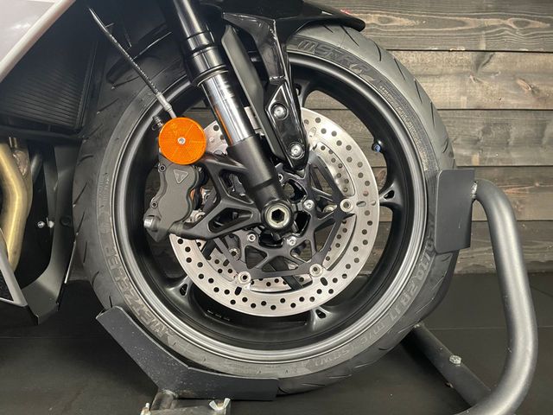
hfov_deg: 67.3
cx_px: 276
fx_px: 415
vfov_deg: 53.1
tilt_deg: -5.4
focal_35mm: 26
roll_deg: +0.5
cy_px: 208
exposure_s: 1/50
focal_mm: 4.2
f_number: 1.6
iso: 320
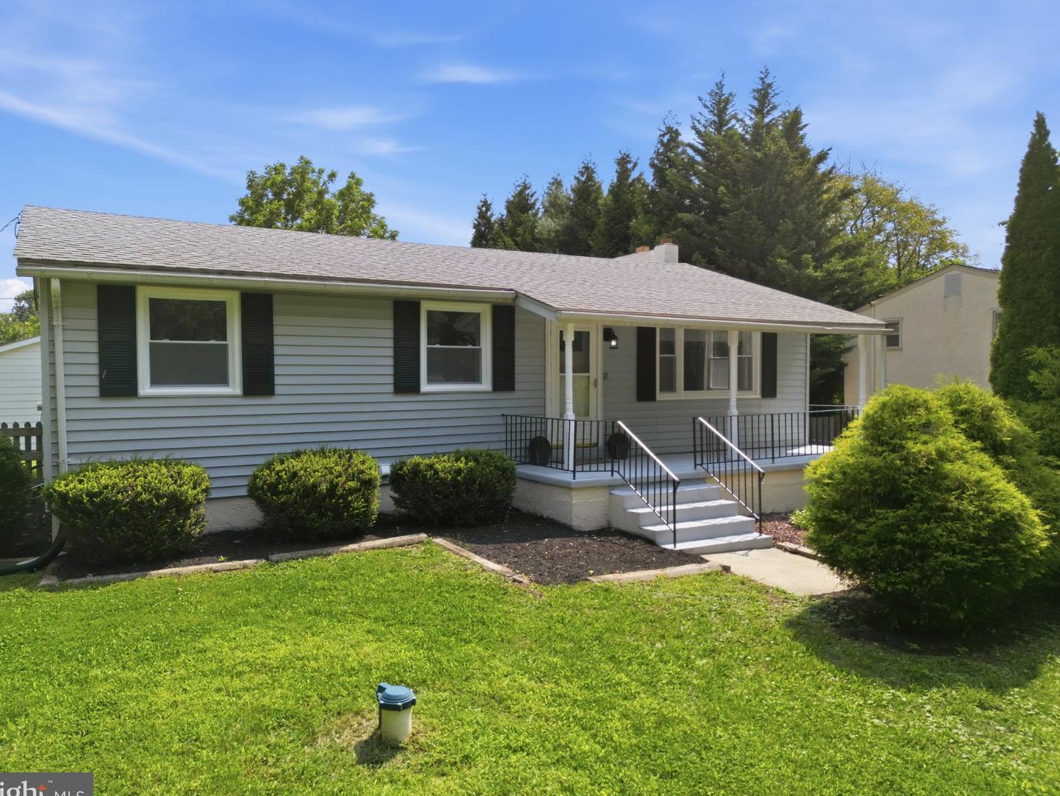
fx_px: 766
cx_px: 511
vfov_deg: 54.9
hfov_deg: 69.4
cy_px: 402
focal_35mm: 25
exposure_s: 1/90
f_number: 1.7
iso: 100
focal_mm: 6.7
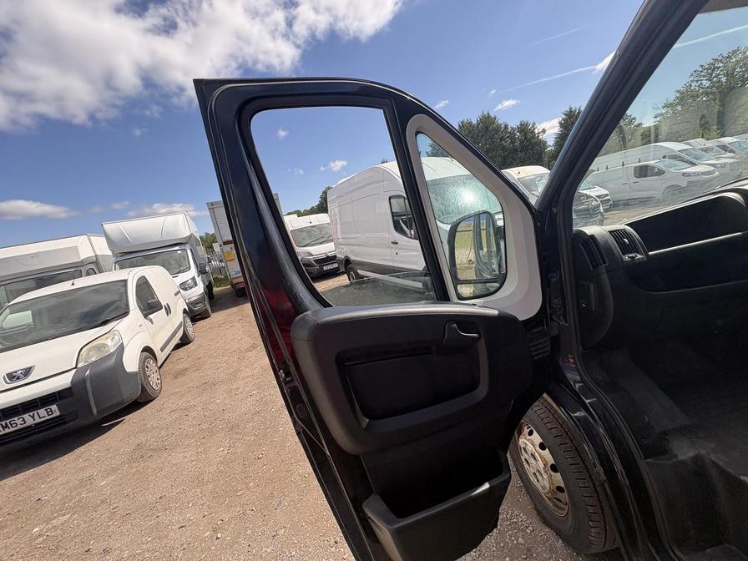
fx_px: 303
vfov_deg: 85.7
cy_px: 280
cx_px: 374
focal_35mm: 14
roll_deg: +6.9
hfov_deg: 102.1
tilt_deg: -1.8
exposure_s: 1/646
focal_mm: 2.22
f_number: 2.2
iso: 40
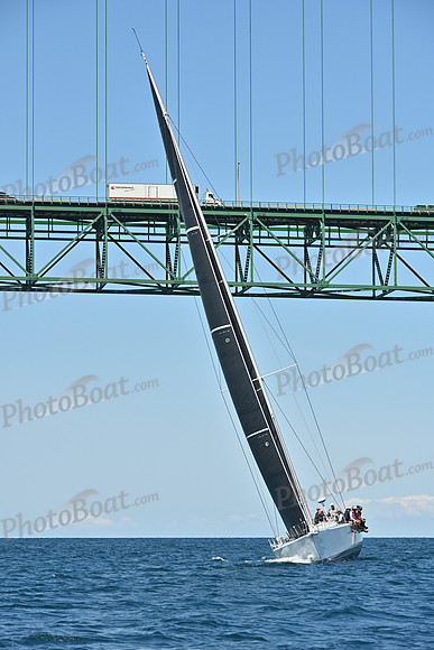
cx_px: 217
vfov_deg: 14.2
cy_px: 325
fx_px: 2620
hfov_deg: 9.5
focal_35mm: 145
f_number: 10
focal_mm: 145
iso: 320
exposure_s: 1/1000
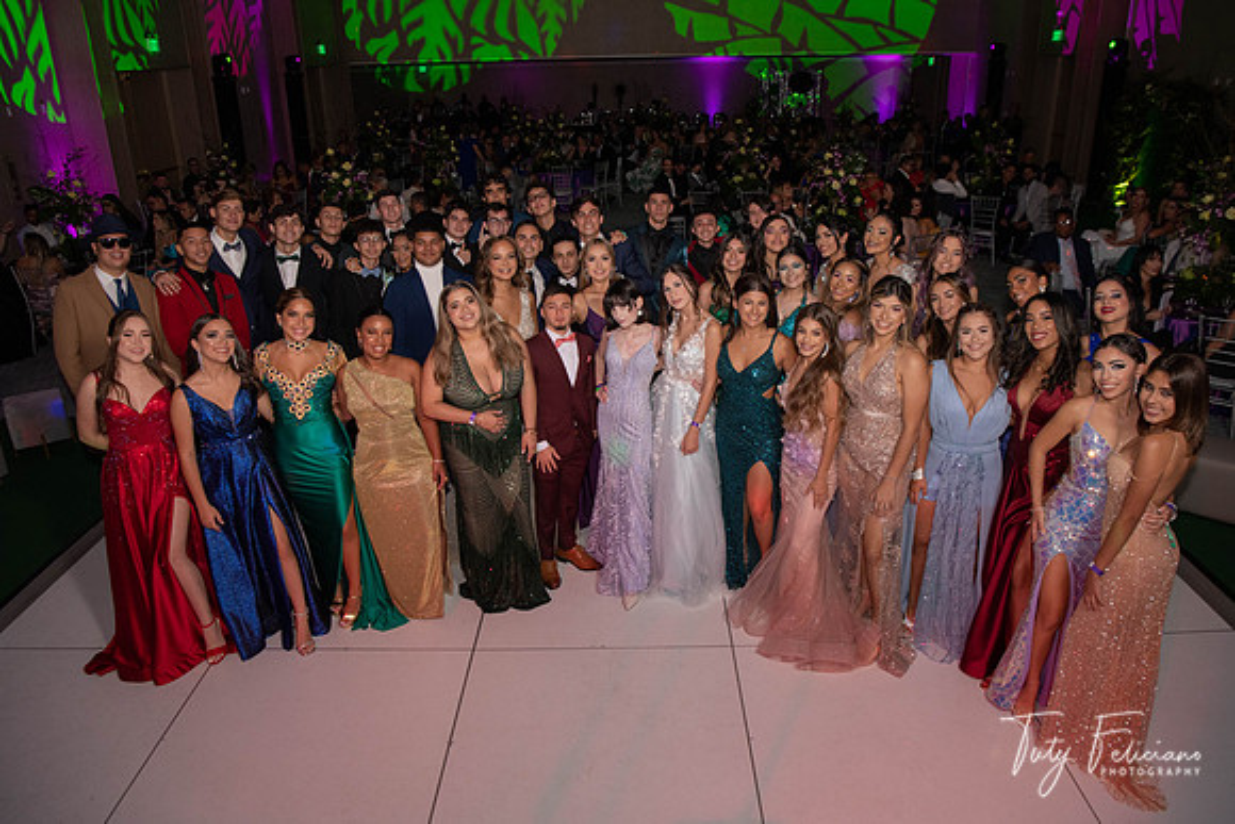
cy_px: 412
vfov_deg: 51.8
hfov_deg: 72.1
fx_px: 849
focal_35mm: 25
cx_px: 617
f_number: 6.3
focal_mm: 24
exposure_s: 1/125
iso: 1250
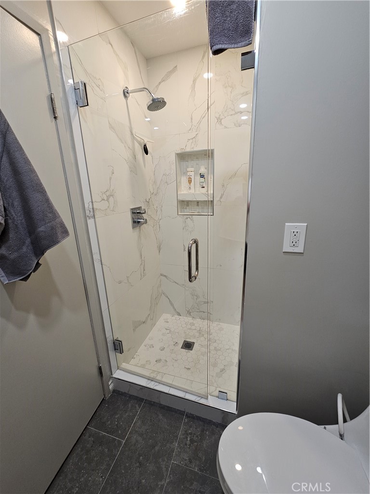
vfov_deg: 106.2
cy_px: 247
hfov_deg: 89.9
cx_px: 185
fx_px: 185
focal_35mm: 13
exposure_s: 1/60
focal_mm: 2.2
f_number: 2.2
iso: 125
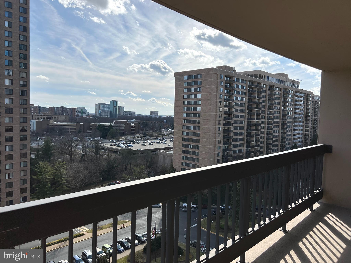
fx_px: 264
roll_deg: -0.7
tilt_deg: -3.0
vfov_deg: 53.1
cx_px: 176
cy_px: 132
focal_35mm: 26
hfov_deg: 67.3
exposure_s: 1/8000
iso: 50
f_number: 1.5
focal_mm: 5.7
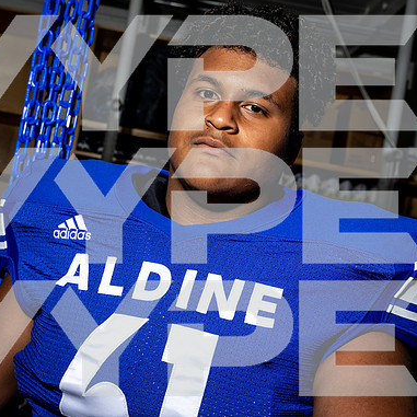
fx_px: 777
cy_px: 206
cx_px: 150
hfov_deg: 29.9
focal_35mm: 57
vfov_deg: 30.0
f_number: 8
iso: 100
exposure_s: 1/125
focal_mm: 44
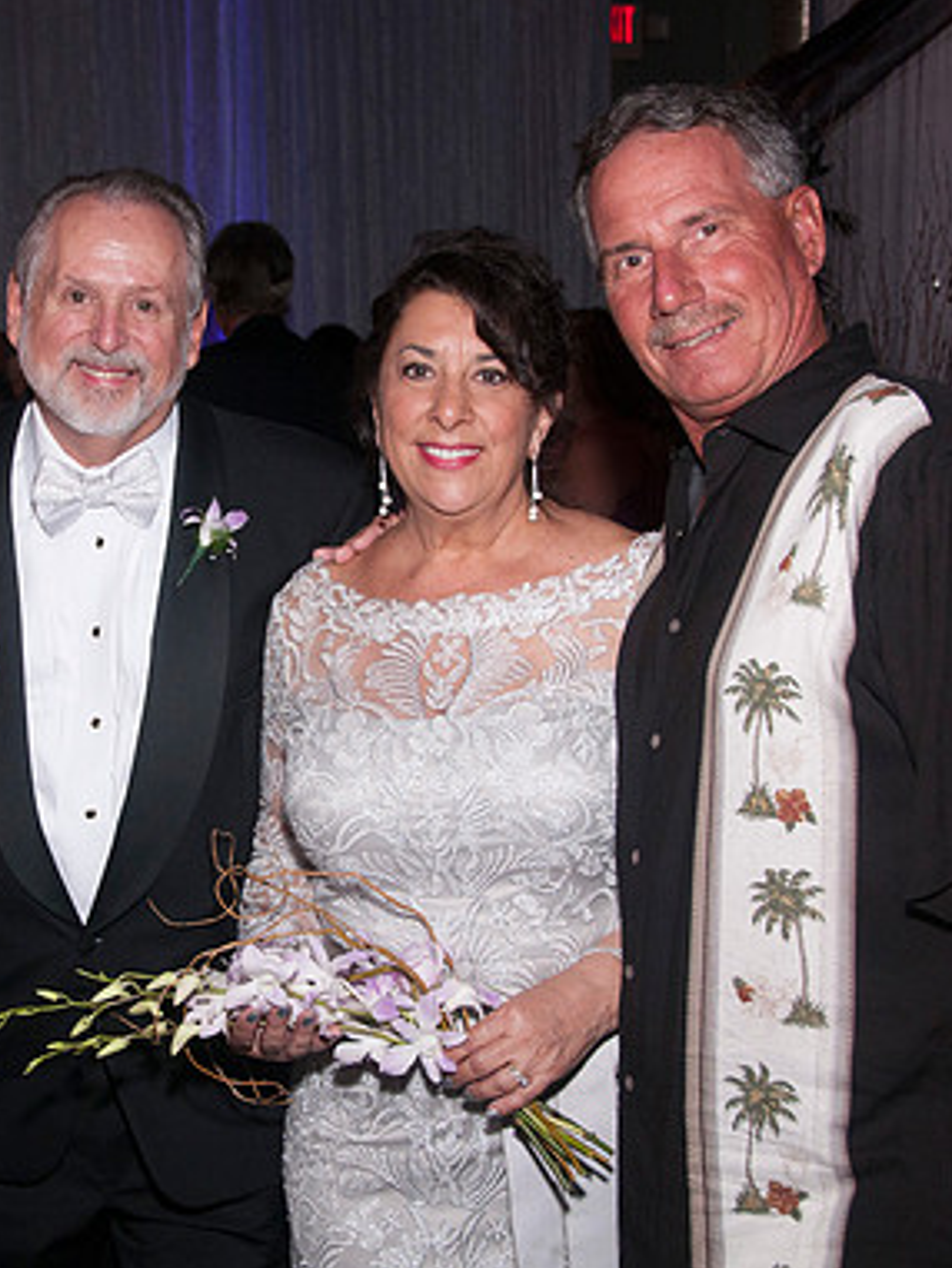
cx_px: 246
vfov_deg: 33.8
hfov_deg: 25.4
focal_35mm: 57
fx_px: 2089
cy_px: 631
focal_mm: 26
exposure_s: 1/60
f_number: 5.6
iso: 400
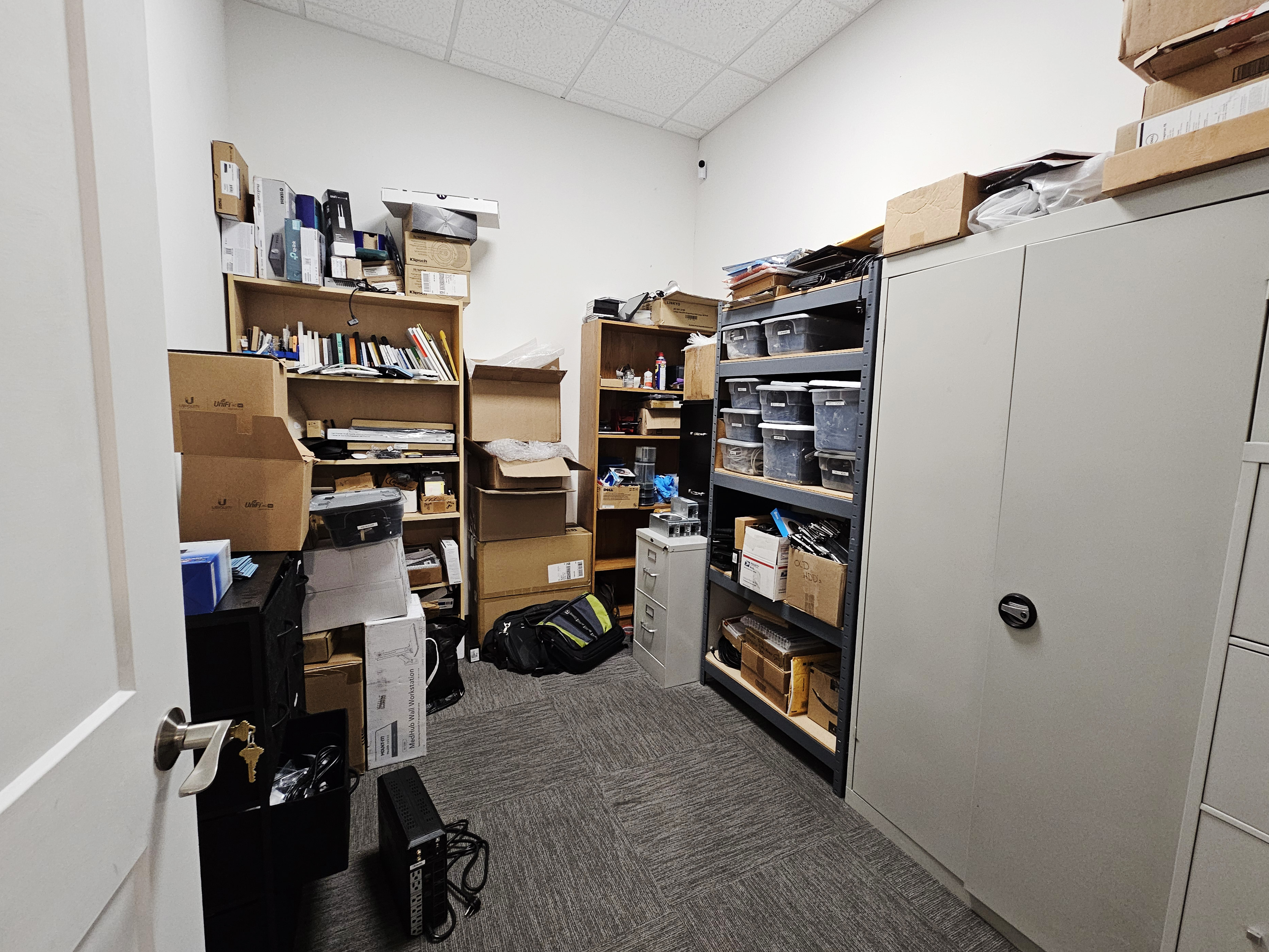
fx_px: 513
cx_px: 671
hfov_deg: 101.9
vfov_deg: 85.7
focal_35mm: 14
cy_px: 477
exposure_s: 1/60
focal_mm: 2.2
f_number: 2.2
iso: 400
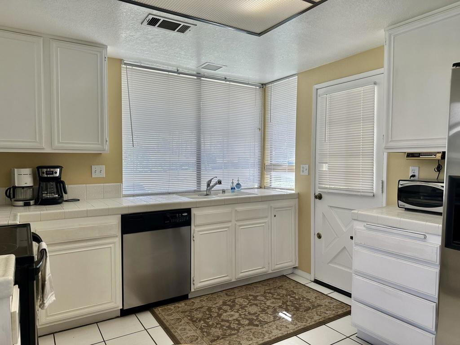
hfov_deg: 71.6
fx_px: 319
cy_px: 172
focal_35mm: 24
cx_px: 230
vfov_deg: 56.8
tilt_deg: -2.7
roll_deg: -0.3
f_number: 1.78
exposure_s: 1/426
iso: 80
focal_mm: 6.86
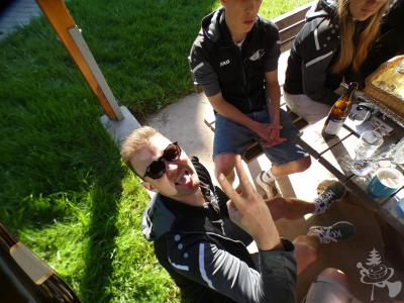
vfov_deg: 66.0
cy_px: 152
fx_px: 233
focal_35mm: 20
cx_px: 202
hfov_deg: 81.7
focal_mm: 3.6
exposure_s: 1/250
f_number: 2.8
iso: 80
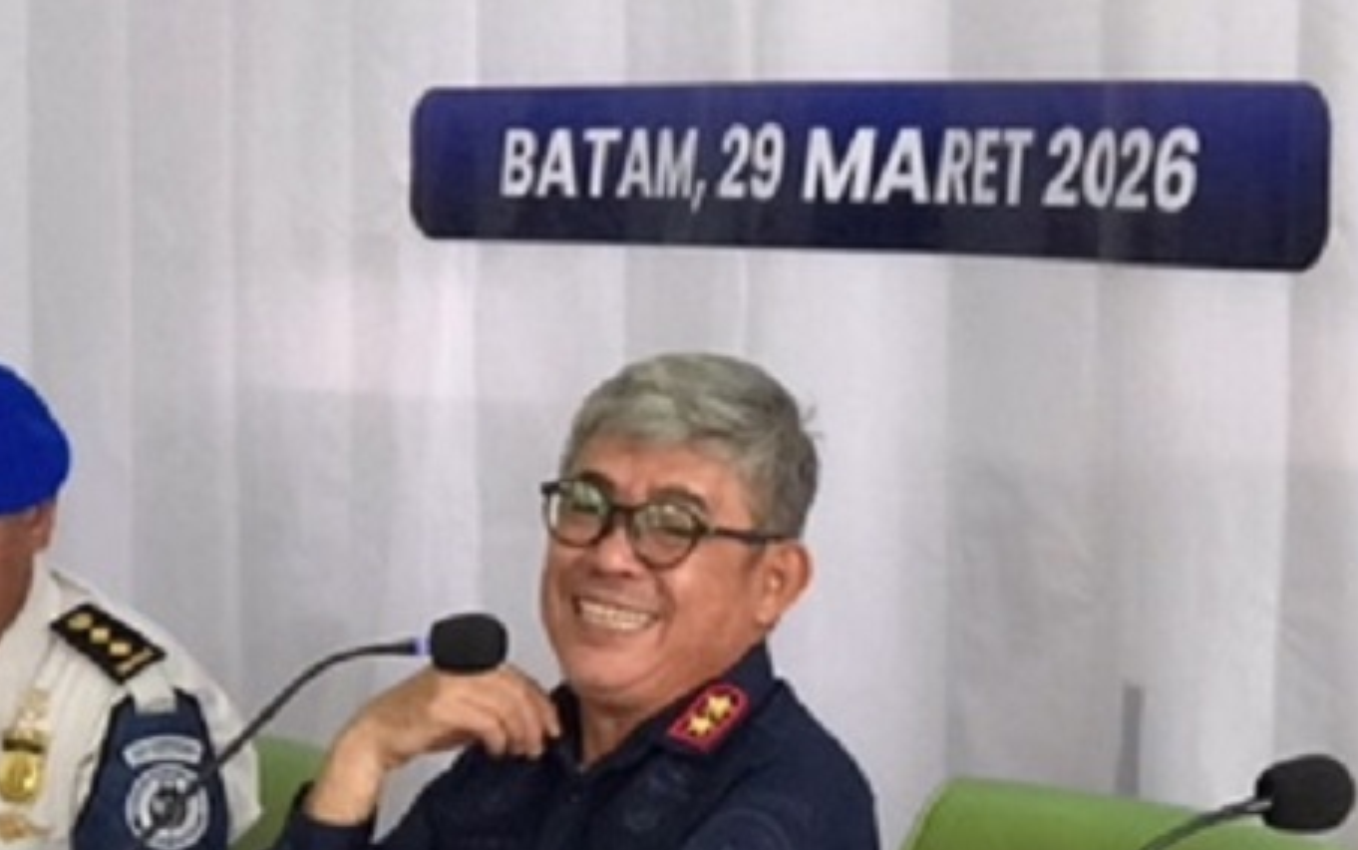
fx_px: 4924
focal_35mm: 133
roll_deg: -0.5
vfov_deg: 9.9
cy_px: 488
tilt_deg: -4.0
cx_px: 906
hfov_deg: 15.7
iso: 200
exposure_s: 1/50
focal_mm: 6.6
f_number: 2.8
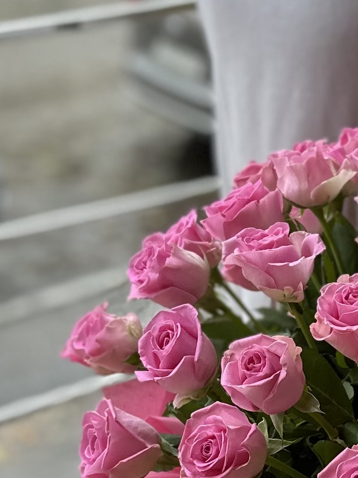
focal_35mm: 102
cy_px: 454
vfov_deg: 18.8
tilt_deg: -31.5
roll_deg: -2.2
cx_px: 418
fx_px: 1406
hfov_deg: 14.1
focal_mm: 6.86
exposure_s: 1/121
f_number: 1.78
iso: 100
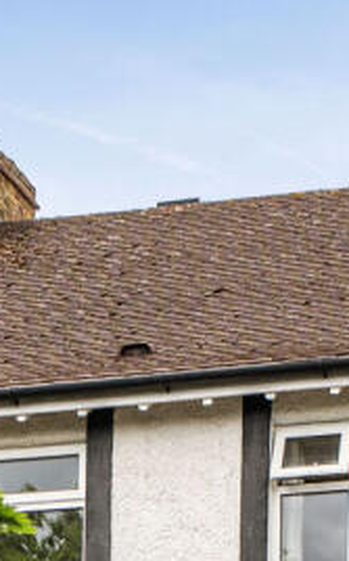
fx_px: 1784
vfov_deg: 17.1
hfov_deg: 11.1
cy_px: 658
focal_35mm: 117
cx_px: 38
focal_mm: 20
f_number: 8
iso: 100
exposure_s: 1/100
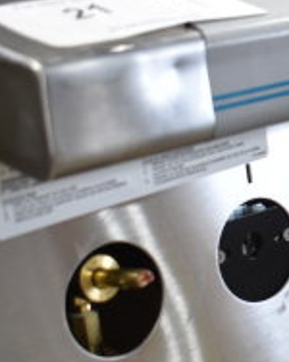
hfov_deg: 11.7
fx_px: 1274
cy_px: 199
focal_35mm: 119
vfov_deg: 16.2
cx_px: 568
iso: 280
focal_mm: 26
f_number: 4
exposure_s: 1/40
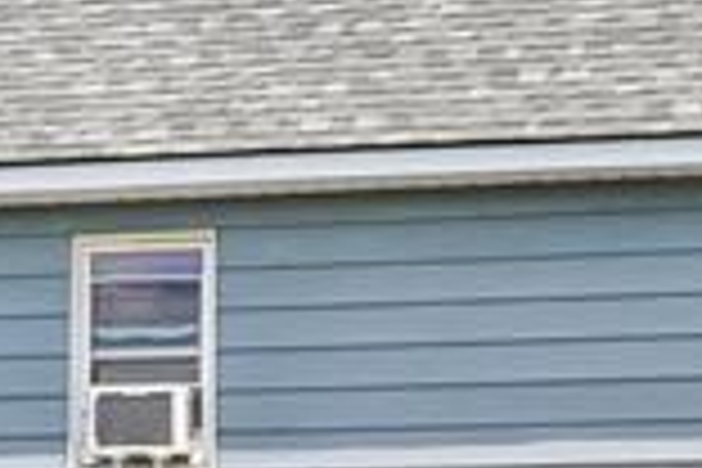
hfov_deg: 9.1
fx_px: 4348
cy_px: 945
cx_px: -243
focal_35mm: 223
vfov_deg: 6.0
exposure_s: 1/500
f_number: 8
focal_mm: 34
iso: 400
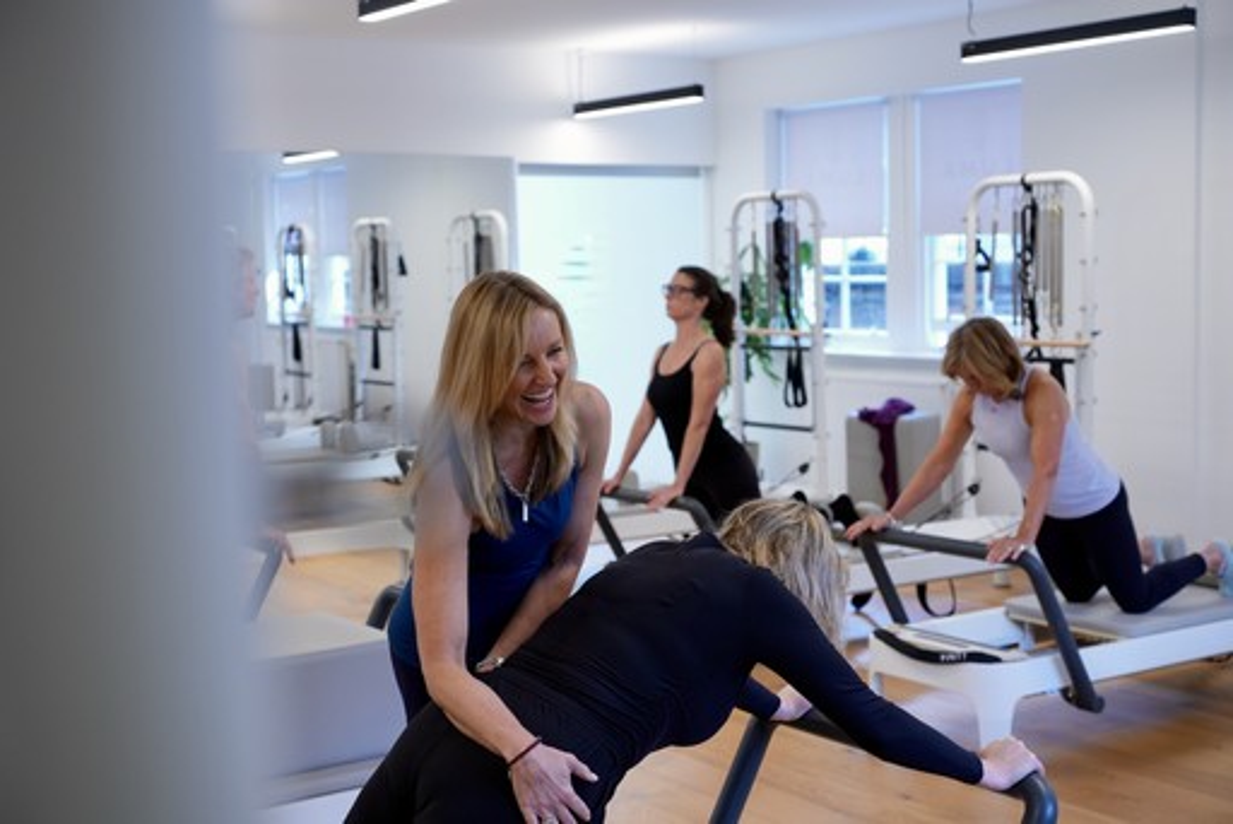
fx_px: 1679
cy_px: 412
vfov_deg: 27.6
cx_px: 616
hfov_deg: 40.3
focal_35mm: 49
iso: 640
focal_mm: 49
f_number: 4
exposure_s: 1/125
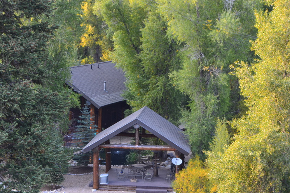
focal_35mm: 93
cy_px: 129
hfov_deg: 22.0
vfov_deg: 14.7
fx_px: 746
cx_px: 137
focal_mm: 45
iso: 640
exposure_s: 1/60
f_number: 8
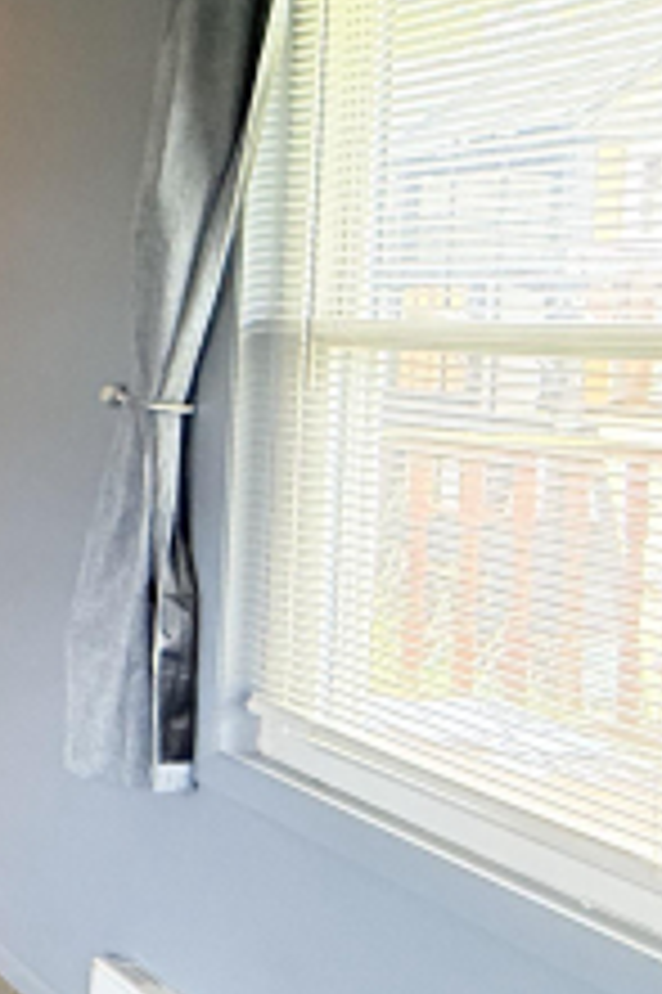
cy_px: 346
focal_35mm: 44
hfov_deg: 16.4
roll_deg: -1.0
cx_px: -835
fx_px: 1215
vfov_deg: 44.0
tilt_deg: -1.4
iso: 400
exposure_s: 1/60
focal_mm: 2.22
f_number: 2.2
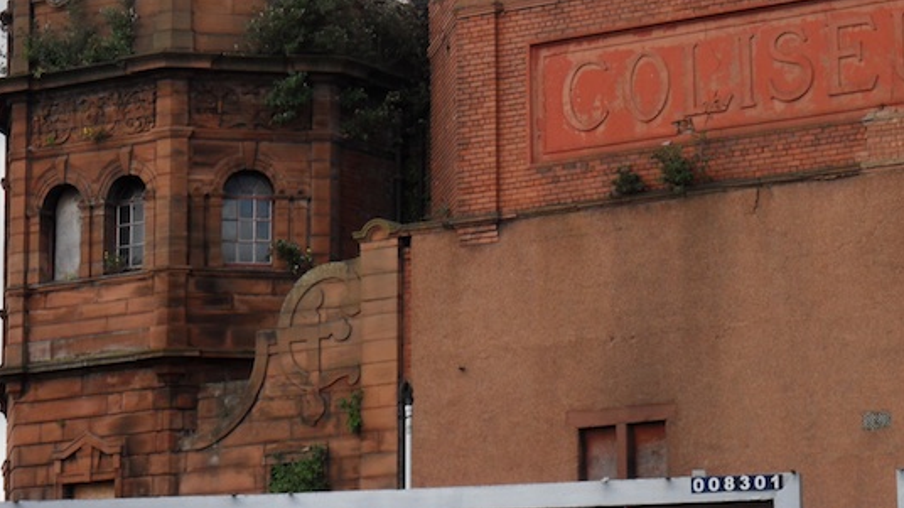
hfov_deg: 13.2
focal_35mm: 163
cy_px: 35
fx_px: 3906
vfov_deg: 7.4
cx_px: 595
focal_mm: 19.2
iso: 80
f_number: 5.6
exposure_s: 1/125
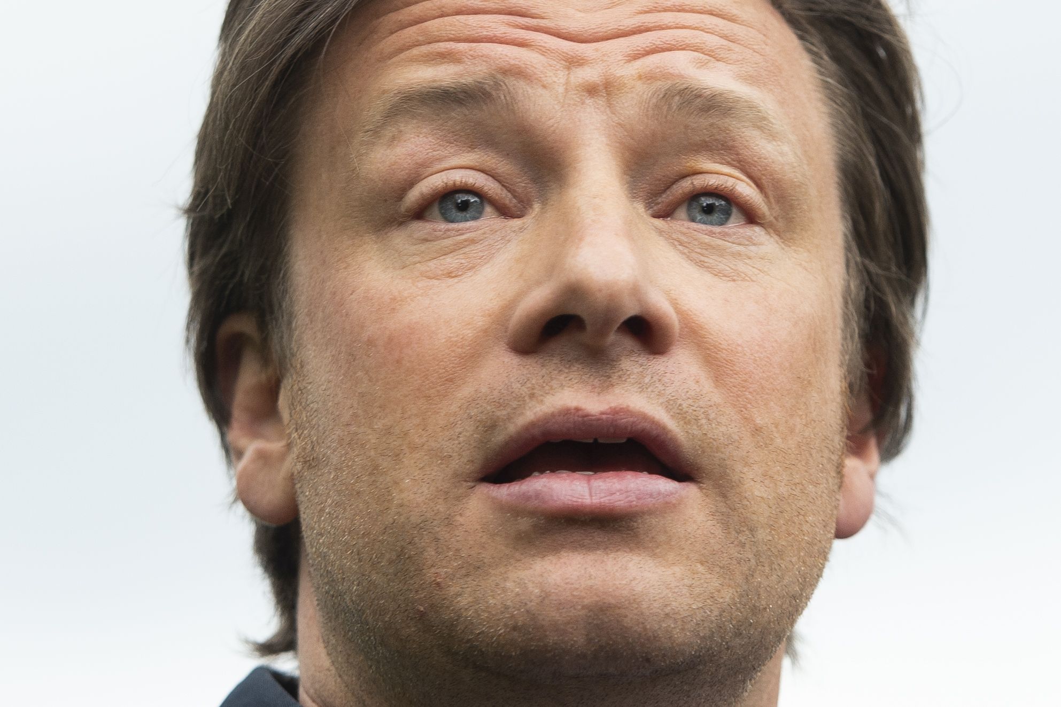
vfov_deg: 9.5
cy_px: 354
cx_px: 530
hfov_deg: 14.2
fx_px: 4273
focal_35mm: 145
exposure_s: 1/400
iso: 400
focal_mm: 145
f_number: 3.5
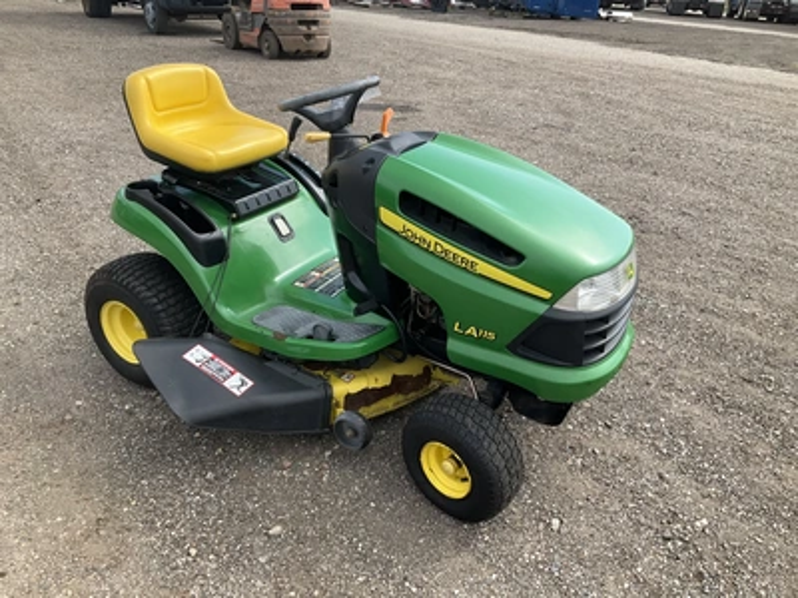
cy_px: 299
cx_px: 399
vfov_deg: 48.2
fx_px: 669
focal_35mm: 29
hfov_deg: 61.7
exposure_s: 1/728
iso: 25
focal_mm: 3
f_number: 1.8
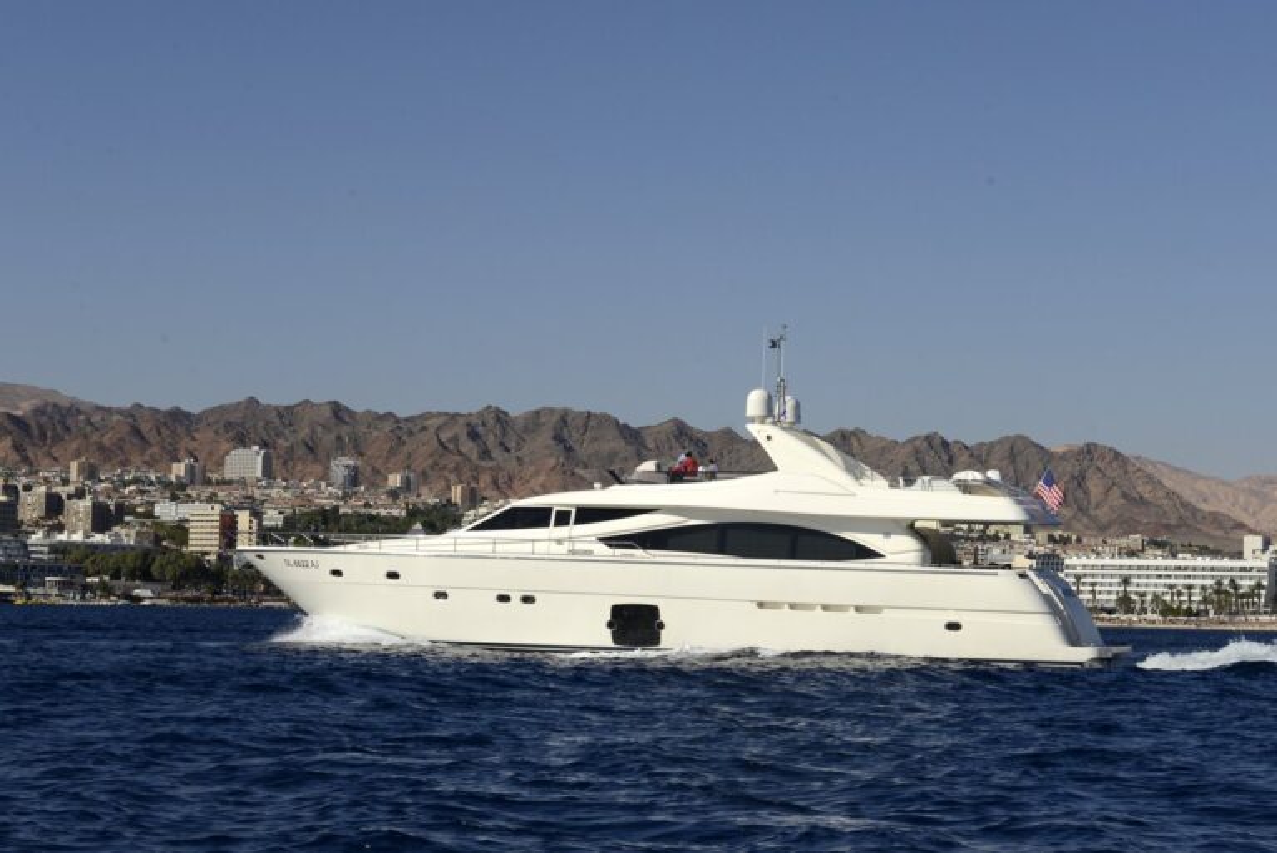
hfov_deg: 28.8
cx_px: 638
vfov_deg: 19.5
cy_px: 426
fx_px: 2484
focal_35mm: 70
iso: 200
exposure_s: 1/640
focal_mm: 70
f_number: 13
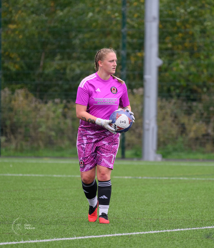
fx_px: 3915
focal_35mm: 518
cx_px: 144
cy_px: 115
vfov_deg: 3.6
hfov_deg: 3.1
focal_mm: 310
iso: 2000
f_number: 5.3
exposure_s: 1/1250
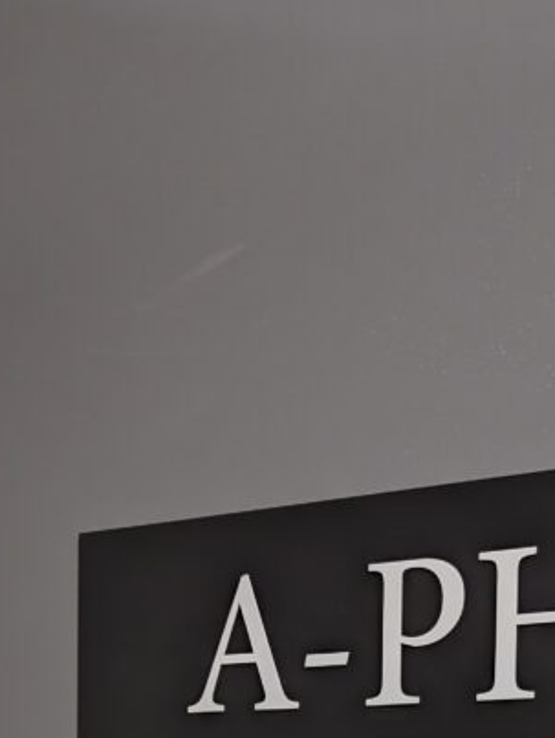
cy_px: 892
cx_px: 364
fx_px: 1302
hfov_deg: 24.0
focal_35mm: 61
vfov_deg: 27.7
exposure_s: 1/30
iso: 265
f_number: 1.85
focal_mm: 6.81
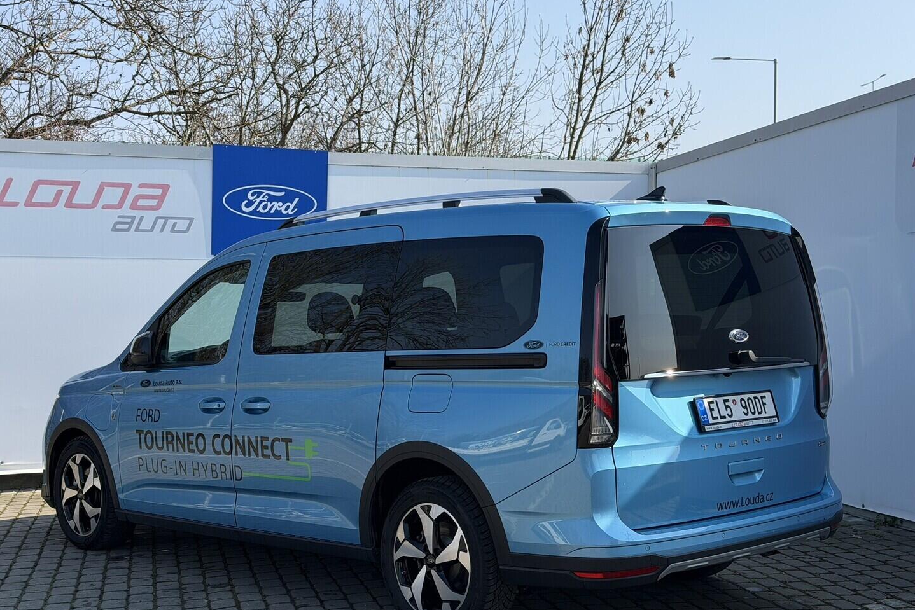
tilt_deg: -1.5
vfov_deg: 27.0
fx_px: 1271
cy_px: 331
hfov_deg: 39.6
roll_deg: +0.8
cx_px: 458
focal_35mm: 50
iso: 64
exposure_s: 1/3378
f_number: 1.78
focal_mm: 6.76
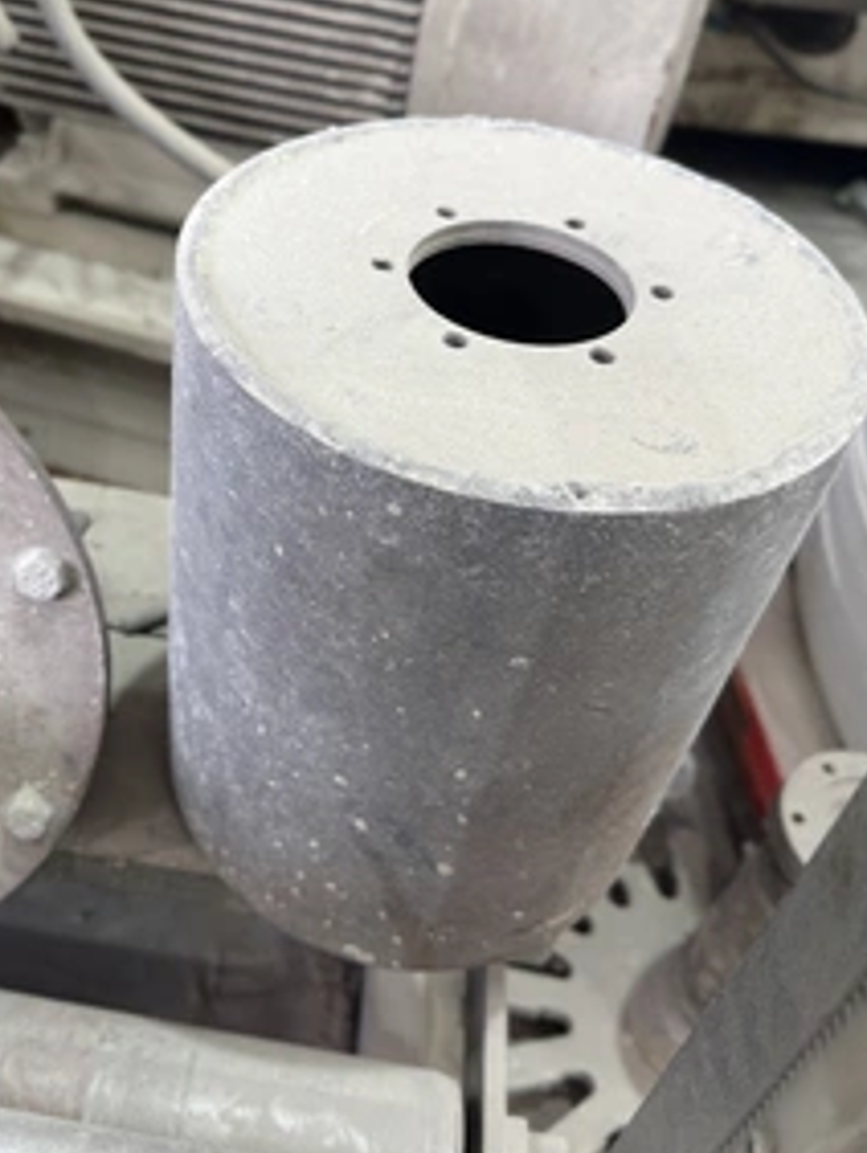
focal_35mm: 34
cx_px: 266
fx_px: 1134
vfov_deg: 53.8
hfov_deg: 41.1
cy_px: 523
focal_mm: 6.76
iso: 200
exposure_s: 1/100
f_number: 1.78
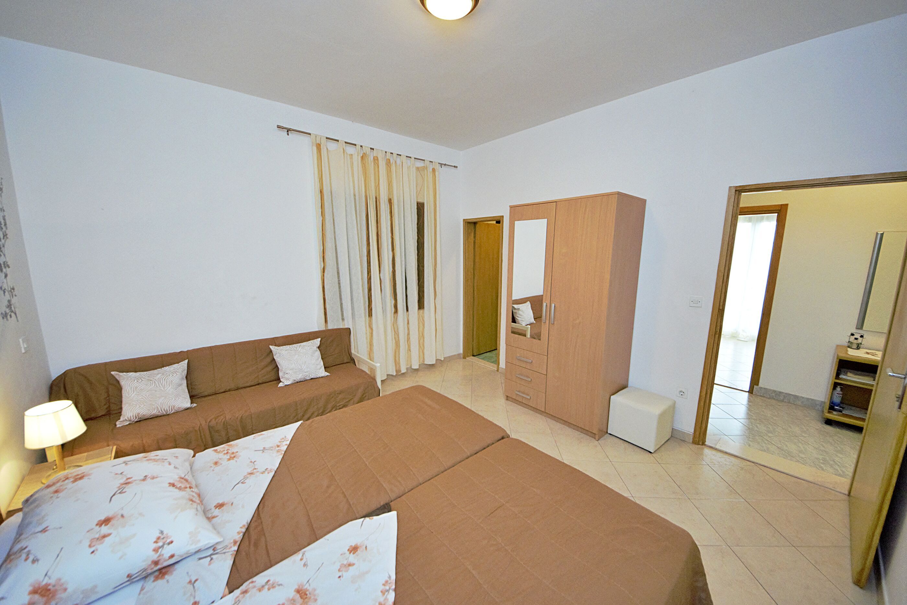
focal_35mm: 12
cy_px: 302
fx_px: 302
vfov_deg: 90.0
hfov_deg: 112.6
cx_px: 454
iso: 3200
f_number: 4.5
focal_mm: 8
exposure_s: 1/60
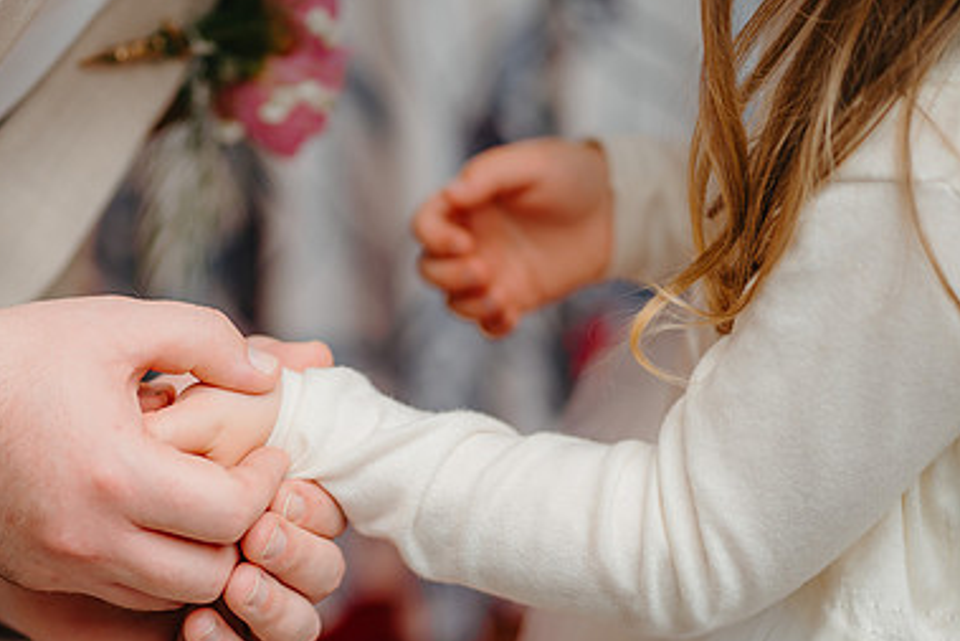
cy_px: 409
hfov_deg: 15.4
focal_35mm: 133
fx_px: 3548
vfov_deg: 10.3
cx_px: 298
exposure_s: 1/200
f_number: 2
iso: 100
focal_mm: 85
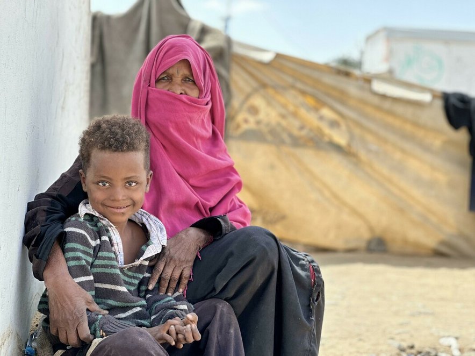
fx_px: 1056
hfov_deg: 25.3
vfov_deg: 19.1
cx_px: 238
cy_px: 178
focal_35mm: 77
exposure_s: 1/166
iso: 40
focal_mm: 9
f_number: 2.8
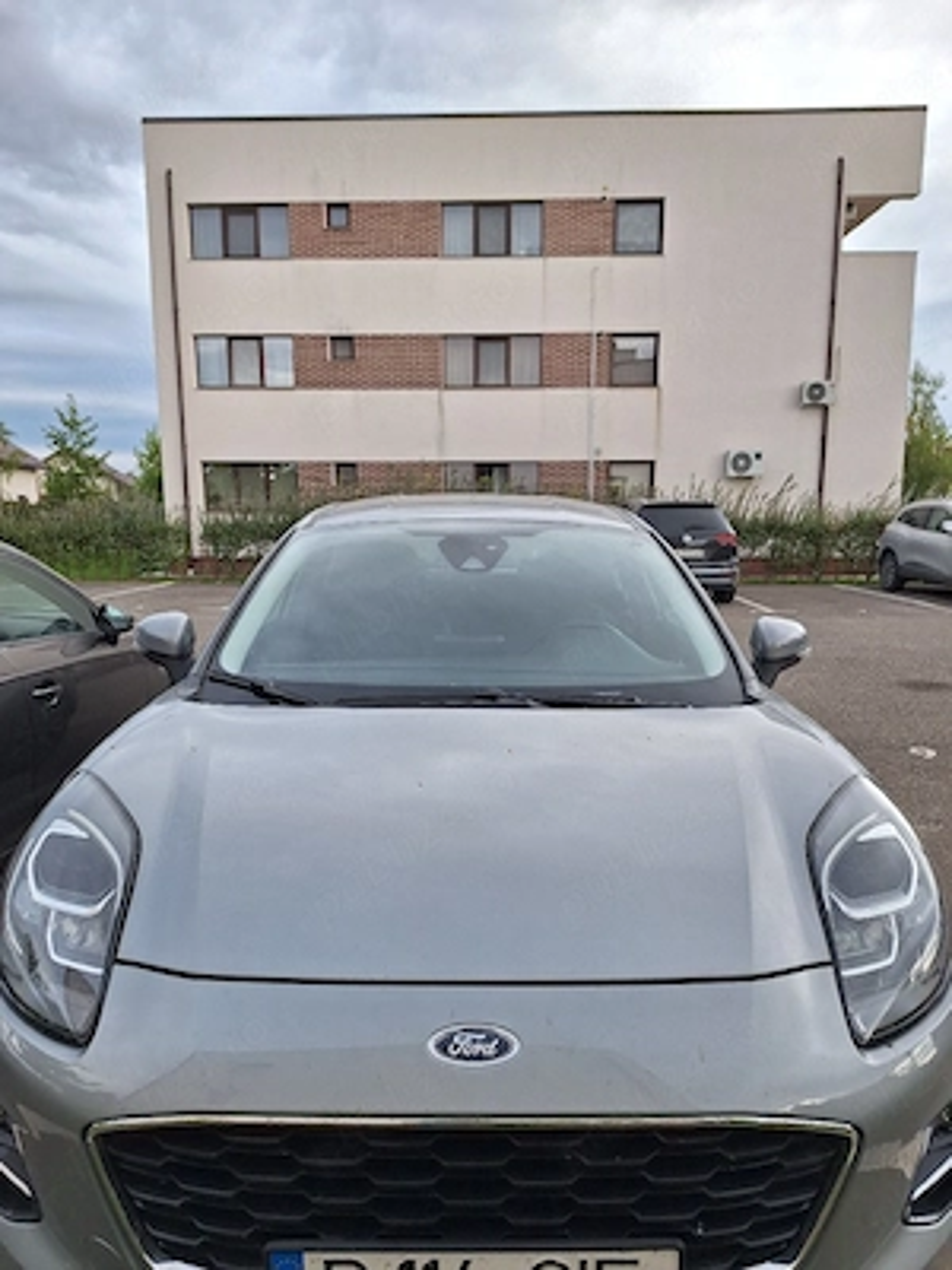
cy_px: 635
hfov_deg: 58.9
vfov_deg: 73.9
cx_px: 476
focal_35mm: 23
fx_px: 843
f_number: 1.8
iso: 40
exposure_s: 1/909
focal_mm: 5.54
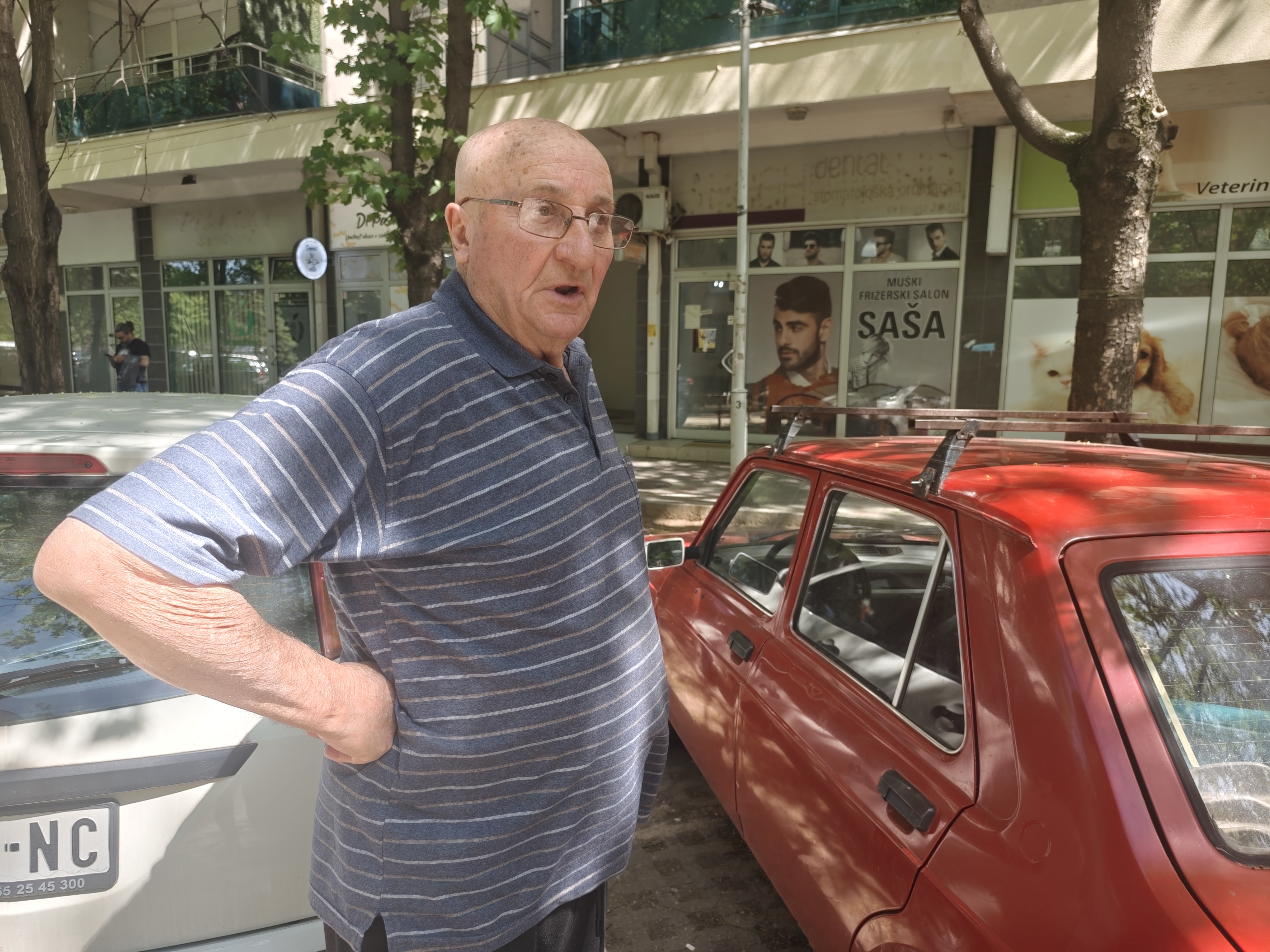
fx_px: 844
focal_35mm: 23
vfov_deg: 58.9
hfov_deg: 73.9
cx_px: 635
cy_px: 476
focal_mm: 6.19
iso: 80
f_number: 1.65
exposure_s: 1/100
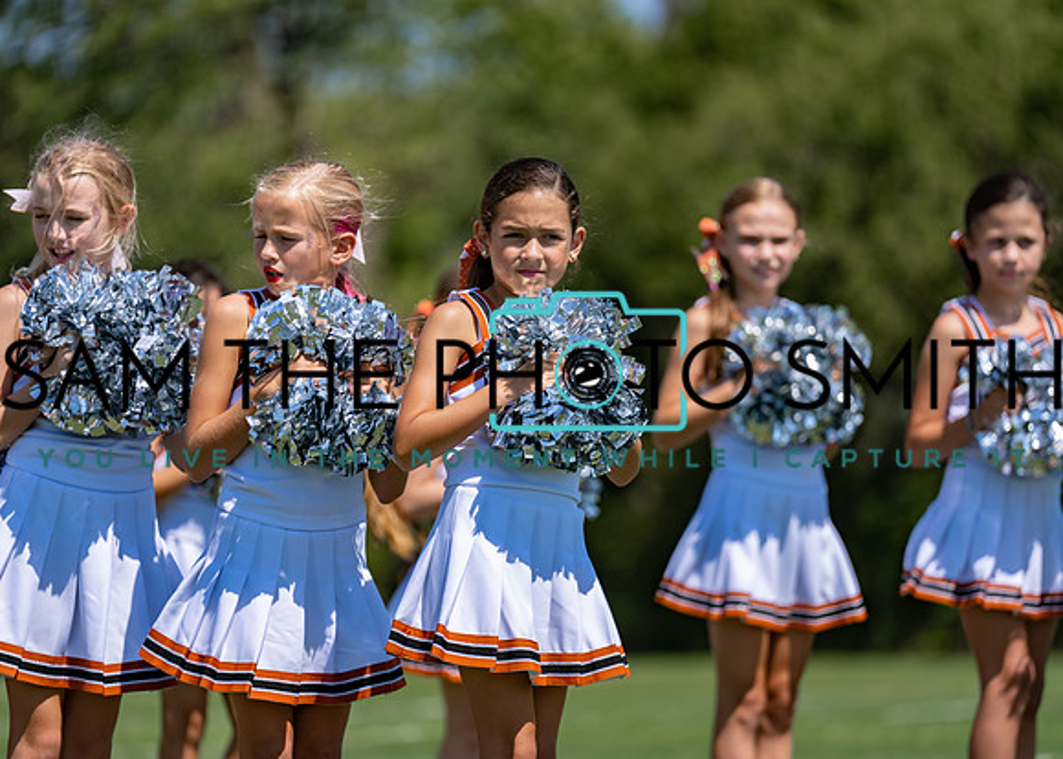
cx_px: 532
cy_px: 380
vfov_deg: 6.8
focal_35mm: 212
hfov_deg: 9.5
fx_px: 6399
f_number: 2.8
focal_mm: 200
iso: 100
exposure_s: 1/2500
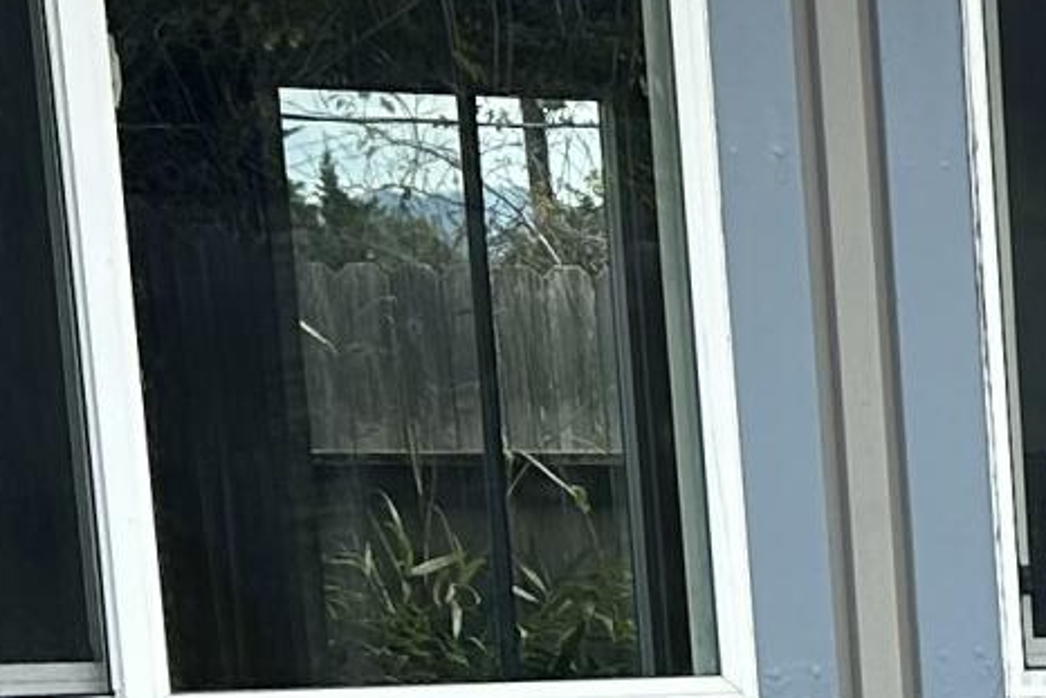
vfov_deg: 7.5
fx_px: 5057
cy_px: 1531
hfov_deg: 10.7
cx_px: 2166
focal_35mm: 174
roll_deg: +1.2
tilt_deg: -11.8
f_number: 1.5
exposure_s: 1/621
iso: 50
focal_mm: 5.7
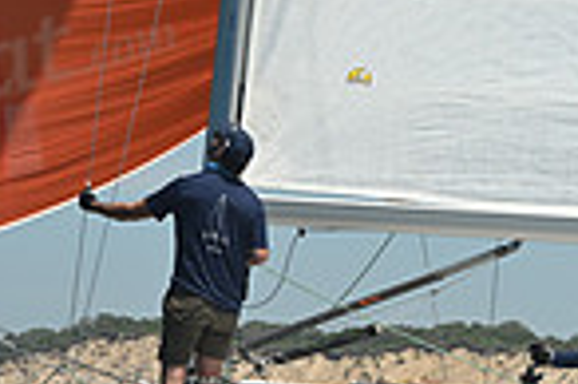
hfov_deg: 7.4
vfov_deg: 4.9
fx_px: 4474
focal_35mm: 279
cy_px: 243
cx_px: 384
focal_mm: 70
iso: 320
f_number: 8
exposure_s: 1/1000
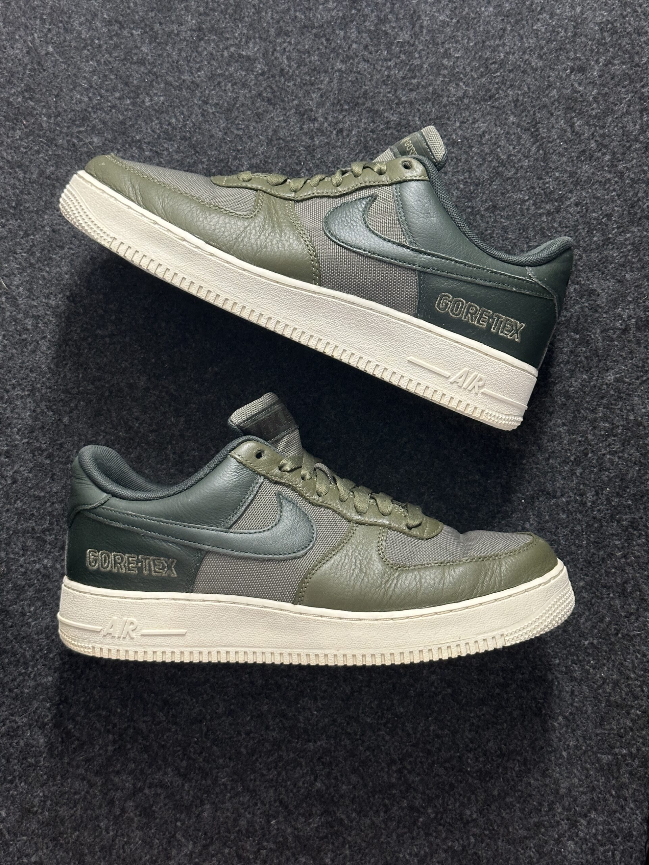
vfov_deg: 39.7
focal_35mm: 48
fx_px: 1200
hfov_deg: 30.3
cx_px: 324
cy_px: 432
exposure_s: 1/33
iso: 320
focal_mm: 6.86
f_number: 1.78
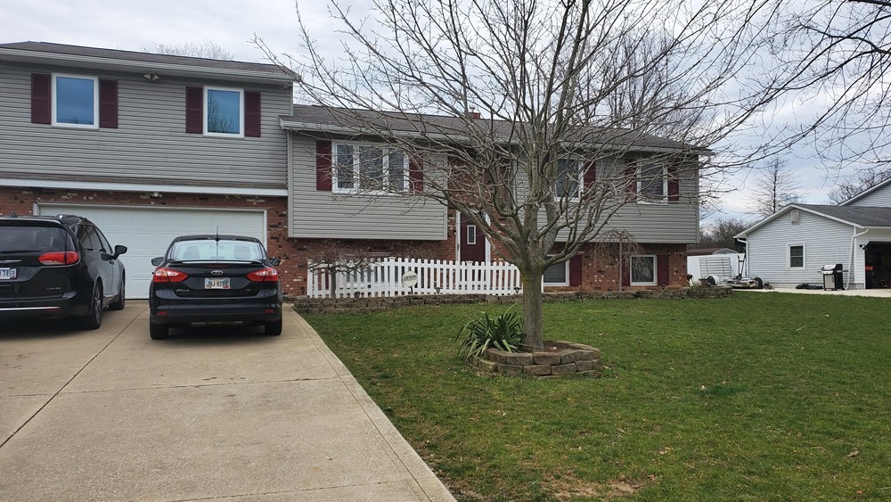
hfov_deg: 66.0
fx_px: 685
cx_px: 454
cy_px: 267
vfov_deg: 40.2
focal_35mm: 29
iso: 50
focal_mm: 4.3
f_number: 2.4
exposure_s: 1/992
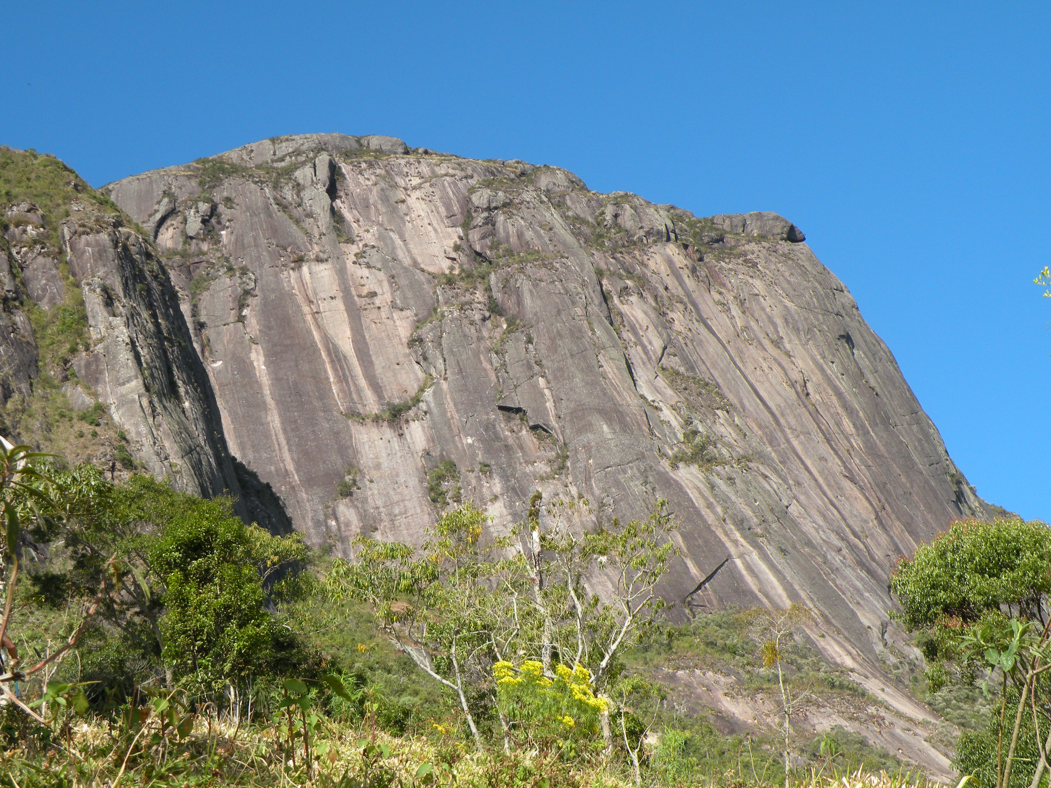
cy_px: 394
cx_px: 526
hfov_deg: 25.7
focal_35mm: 76
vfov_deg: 19.4
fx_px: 2307
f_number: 5.6
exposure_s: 1/235
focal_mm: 13.4
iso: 64
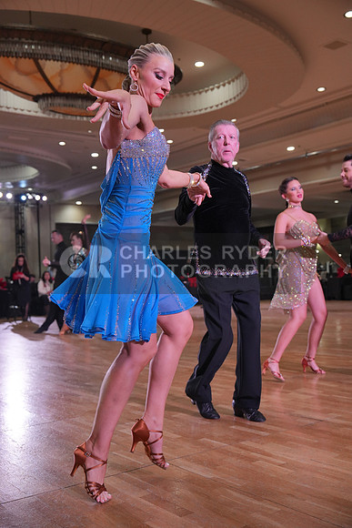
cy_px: 264
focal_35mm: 40
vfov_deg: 48.4
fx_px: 586
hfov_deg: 33.4
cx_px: 176
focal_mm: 40
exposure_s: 1/500
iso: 1600
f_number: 4
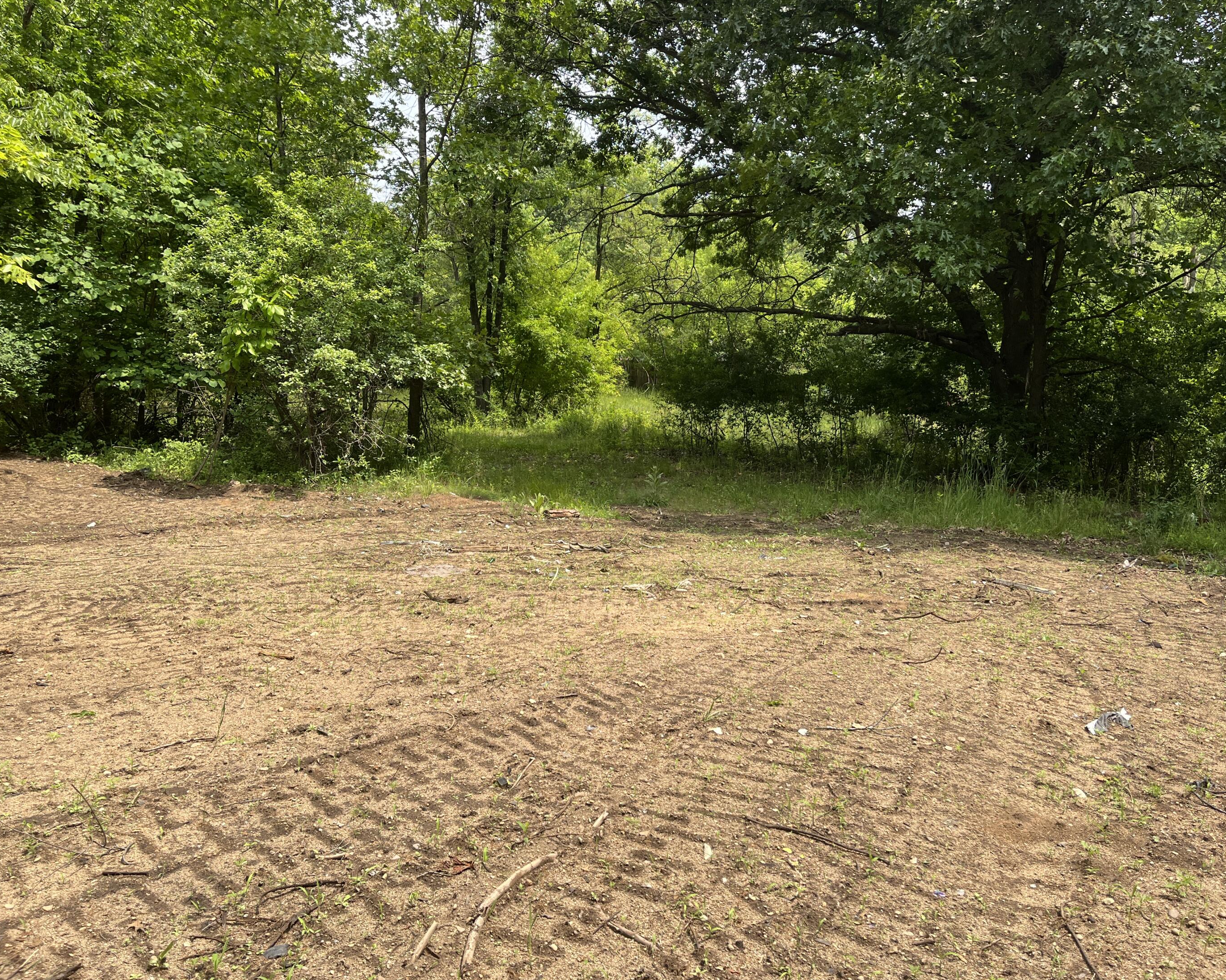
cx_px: 614
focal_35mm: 28
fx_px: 1016
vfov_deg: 51.5
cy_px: 489
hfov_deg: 62.2
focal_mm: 5.1
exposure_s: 1/1672
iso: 50
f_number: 1.6
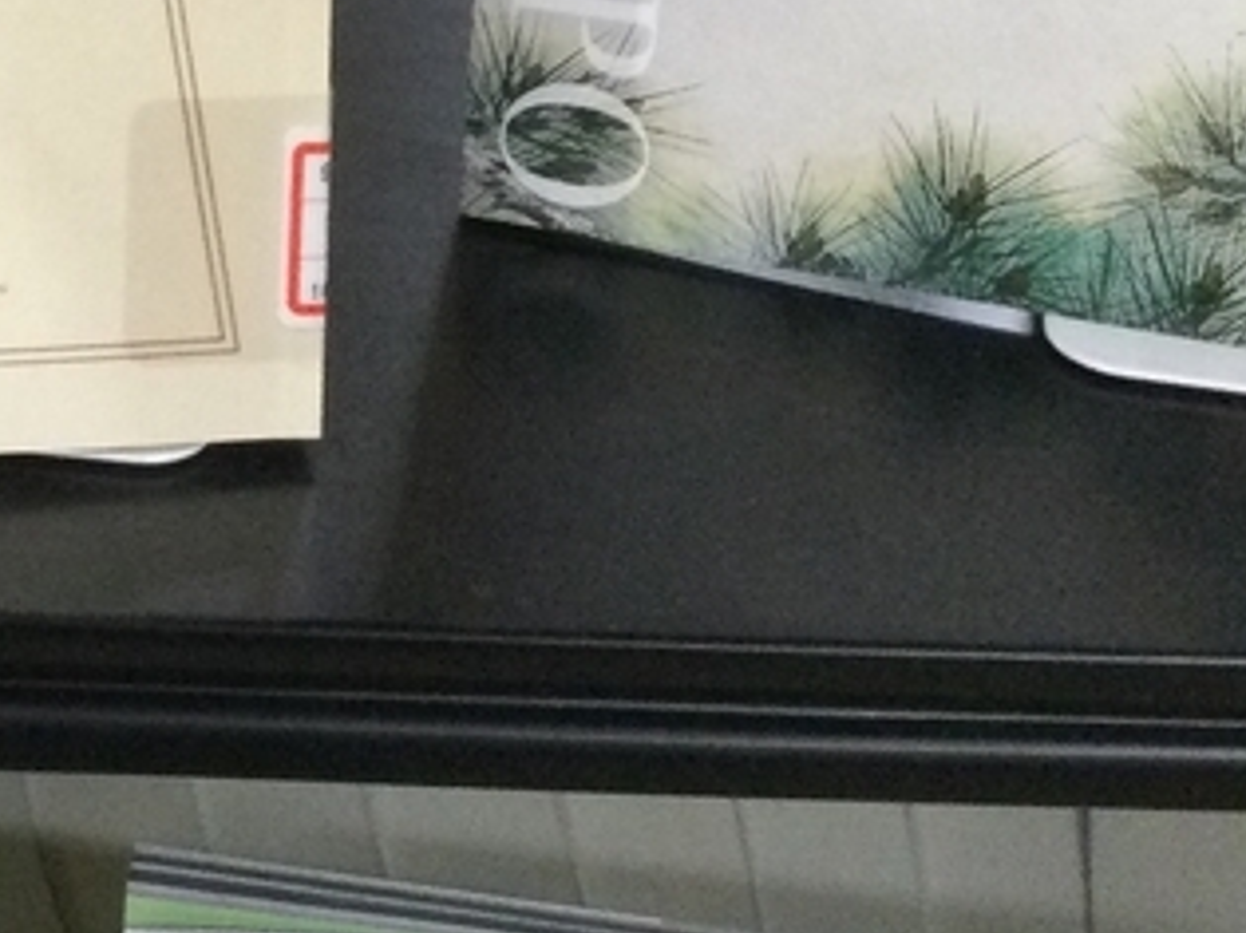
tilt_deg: -18.5
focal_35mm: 118
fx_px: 4246
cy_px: -514
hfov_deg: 15.7
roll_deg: +0.7
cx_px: -459
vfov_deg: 11.9
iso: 100
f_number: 2.4
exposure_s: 1/30
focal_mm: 3.3
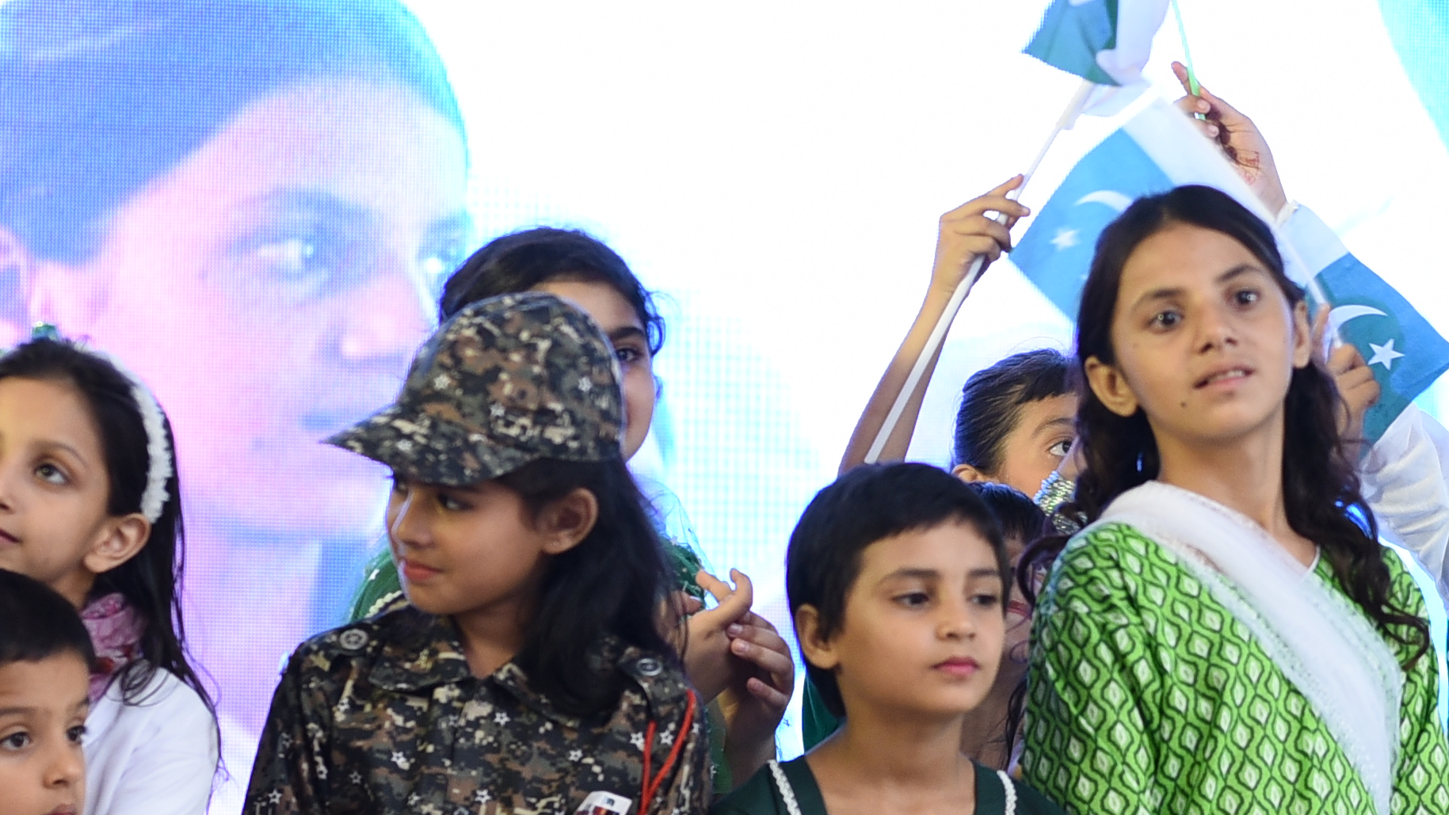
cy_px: 693
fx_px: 11258
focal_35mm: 293
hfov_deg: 7.3
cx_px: 1295
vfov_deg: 4.1
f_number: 2.2
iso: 640
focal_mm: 85
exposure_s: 1/200
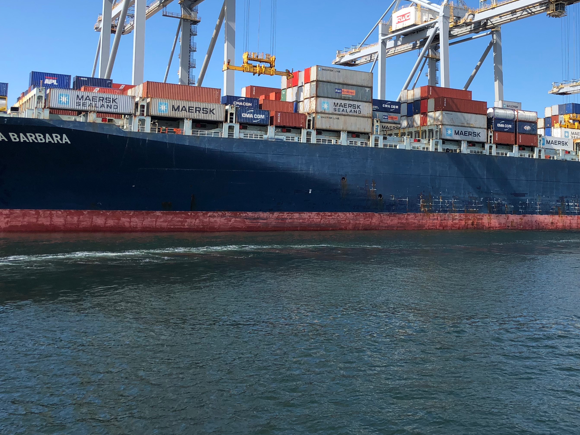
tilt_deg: +7.8
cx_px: 394
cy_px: 138
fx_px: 704
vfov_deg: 34.0
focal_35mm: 42
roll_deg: -1.7
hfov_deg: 44.1
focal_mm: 4
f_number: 1.8
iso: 20
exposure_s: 1/1499
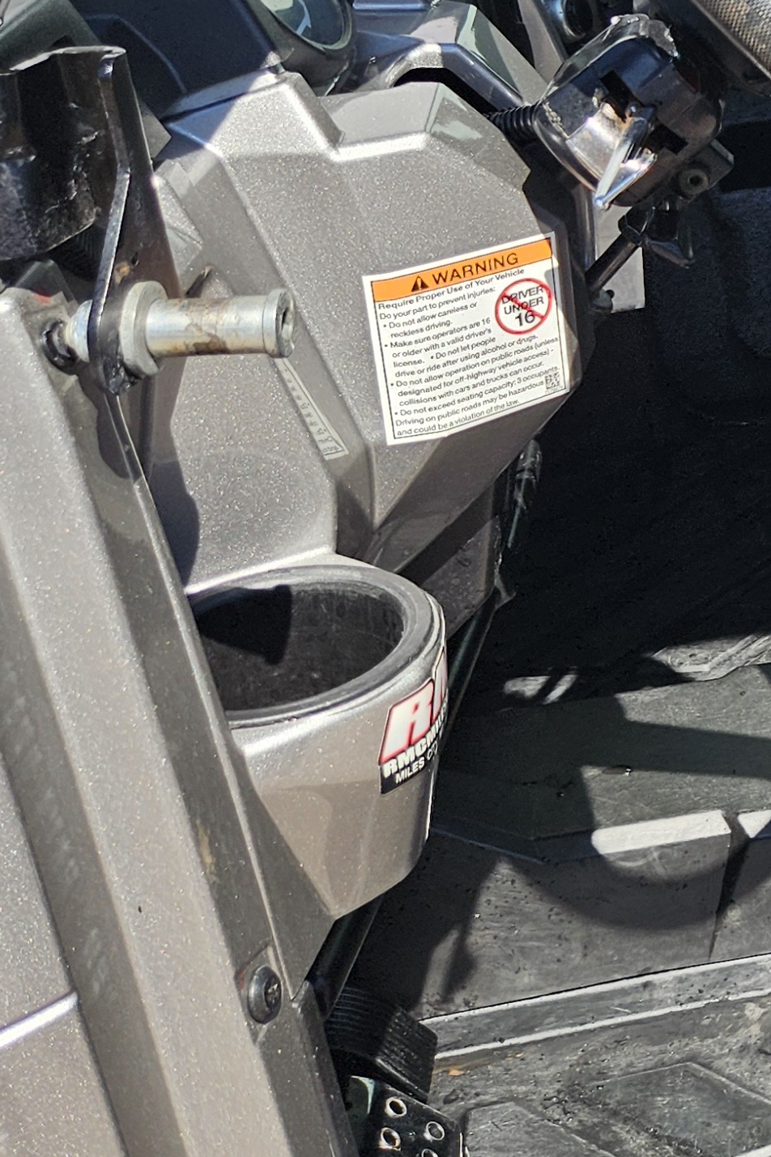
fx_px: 2152
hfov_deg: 16.3
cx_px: 1484
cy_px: 108
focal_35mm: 67
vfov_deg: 28.8
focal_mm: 5.4
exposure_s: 1/1002
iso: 25
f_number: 1.8
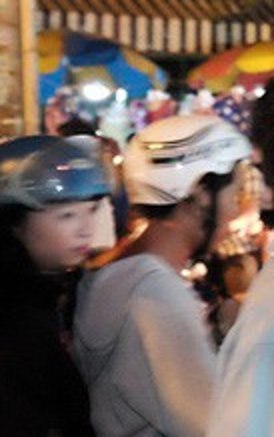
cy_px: 106
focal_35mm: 89
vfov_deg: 23.0
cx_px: 612
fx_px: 1063
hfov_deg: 12.3
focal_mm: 19
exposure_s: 1/60
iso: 6400
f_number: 3.6
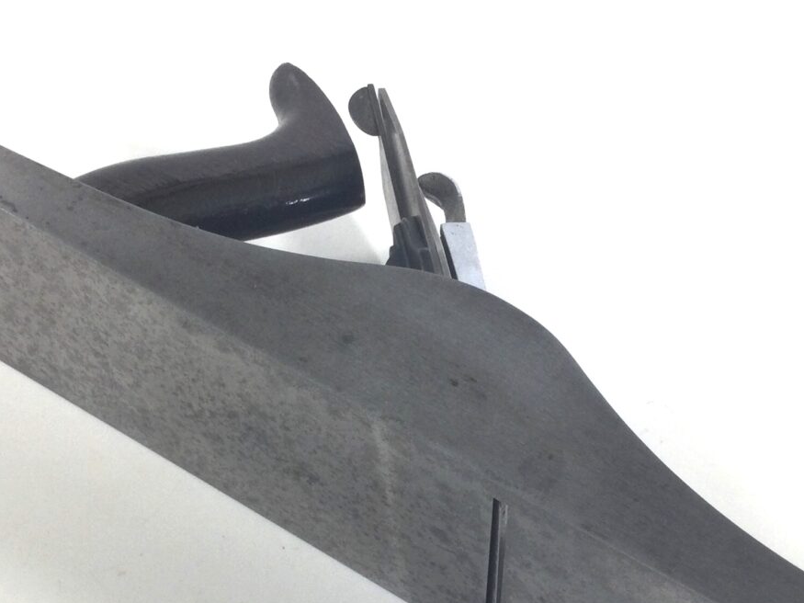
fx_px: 1579
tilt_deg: -54.5
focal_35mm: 68
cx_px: 396
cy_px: 524
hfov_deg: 28.6
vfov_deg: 21.2
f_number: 2.4
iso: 25
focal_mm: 3.3
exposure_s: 1/100
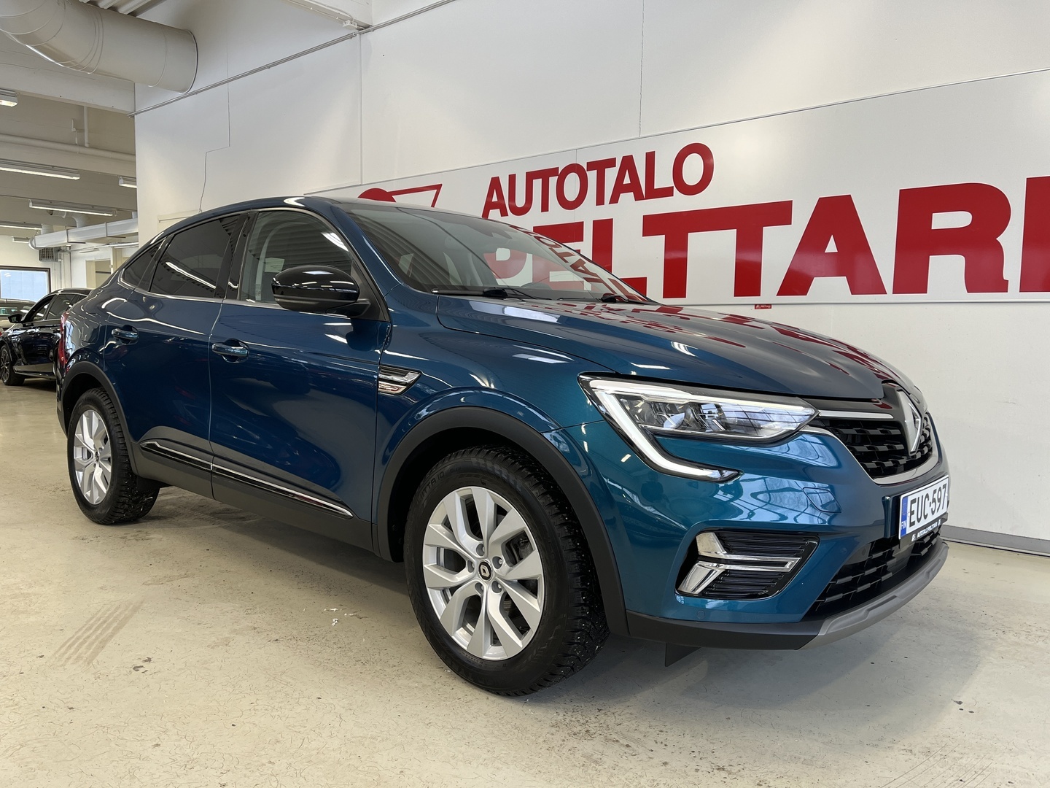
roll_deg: -0.7
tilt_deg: -4.9
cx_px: 525
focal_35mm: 26
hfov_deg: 67.3
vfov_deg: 53.1
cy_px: 394
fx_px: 789
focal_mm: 5.1
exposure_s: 1/100
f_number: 1.6
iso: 80
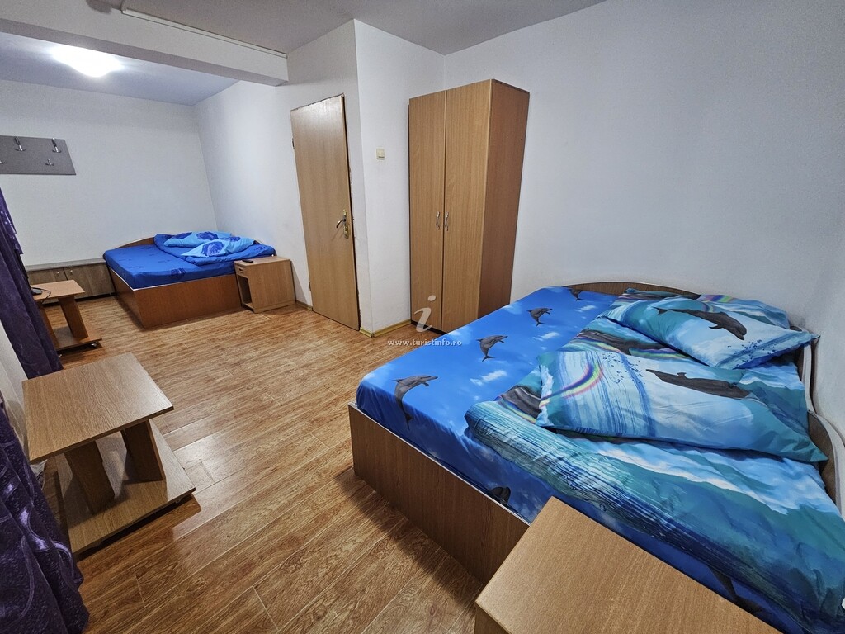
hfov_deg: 106.2
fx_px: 317
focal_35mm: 13
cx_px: 422
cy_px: 317
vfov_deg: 89.9
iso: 500
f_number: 2.2
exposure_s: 1/33
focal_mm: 2.2
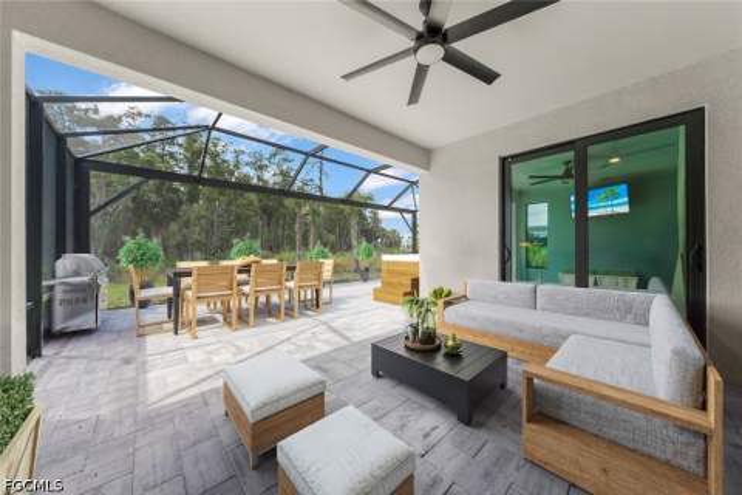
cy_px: 248
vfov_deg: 90.0
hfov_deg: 112.6
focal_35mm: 12
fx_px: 247
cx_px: 371
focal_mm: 12
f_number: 11
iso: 400
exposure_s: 1/40
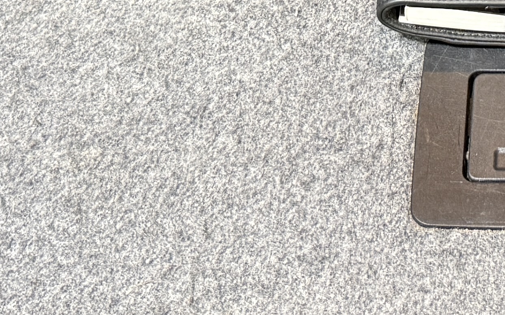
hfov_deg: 17.2
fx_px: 1610
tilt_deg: -43.1
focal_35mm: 117
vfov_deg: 10.3
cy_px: -315
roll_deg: +1.1
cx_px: 569
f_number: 1.78
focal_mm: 6.76
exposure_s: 1/60
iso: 250
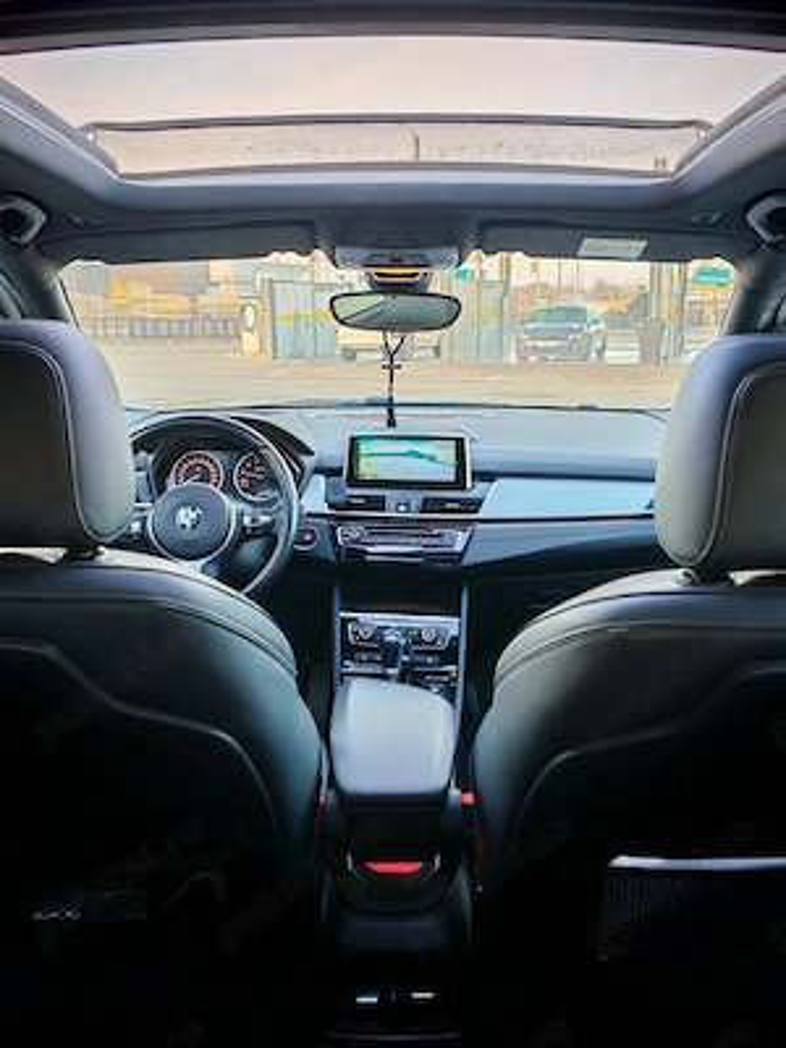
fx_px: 969
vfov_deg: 56.8
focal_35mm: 32
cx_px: 393
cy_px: 524
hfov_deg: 44.2
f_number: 2
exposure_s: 1/51
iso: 100
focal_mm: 6.83
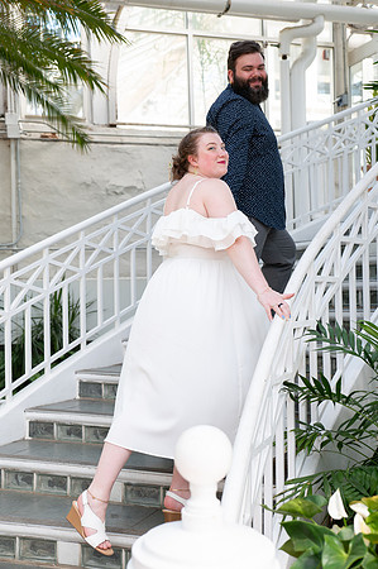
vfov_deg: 41.2
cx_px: 189
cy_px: 284
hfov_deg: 28.0
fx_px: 758
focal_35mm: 48
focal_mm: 48
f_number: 3.5
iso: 200
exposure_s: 1/125
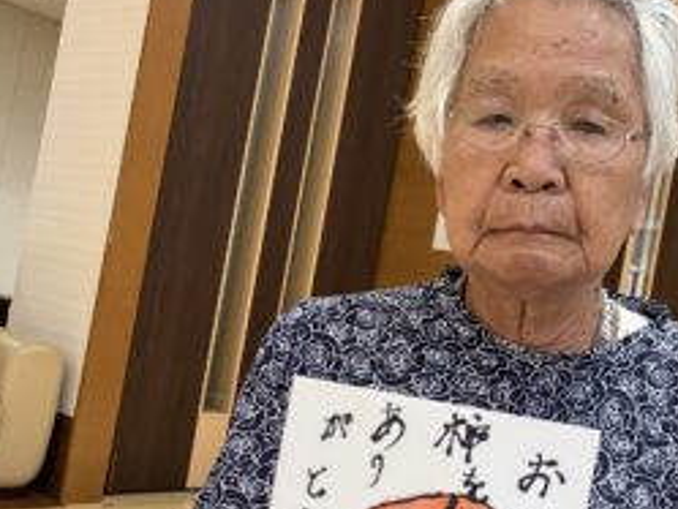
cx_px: 536
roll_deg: -10.6
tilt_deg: +1.3
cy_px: 329
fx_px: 882
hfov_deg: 40.4
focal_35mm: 45
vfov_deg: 32.0
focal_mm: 3.99
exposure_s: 1/40
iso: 250
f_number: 1.8
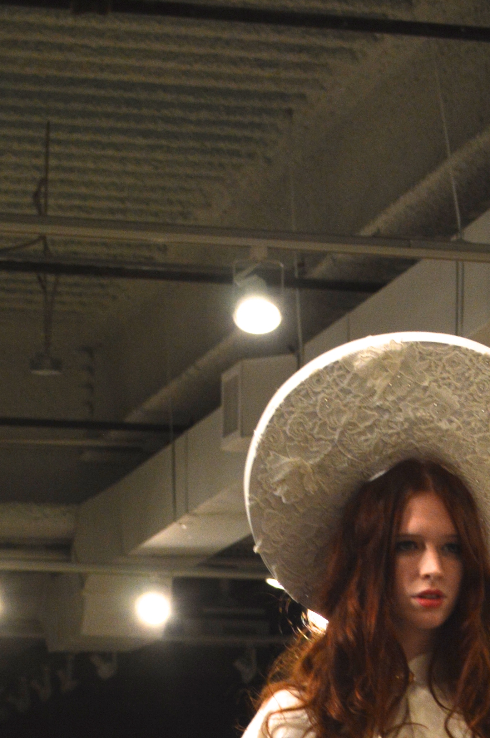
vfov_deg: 11.4
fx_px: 3580
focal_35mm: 175
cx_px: 633
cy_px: 1041
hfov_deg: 7.7
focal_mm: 40
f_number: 5.6
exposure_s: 1/125
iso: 360
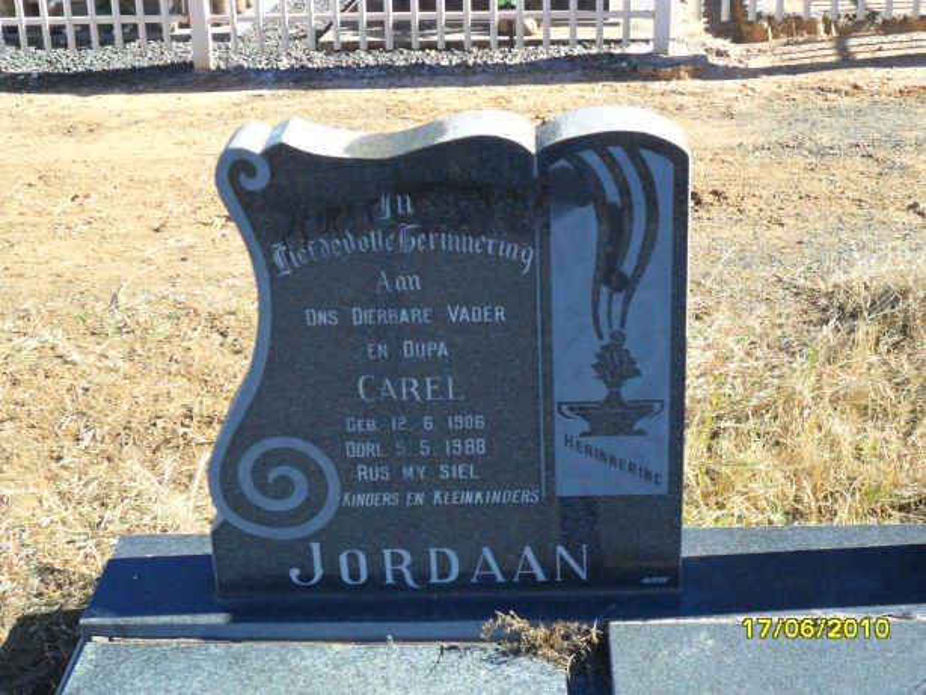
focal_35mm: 52
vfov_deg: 28.1
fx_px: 1392
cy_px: 348
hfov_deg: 36.8
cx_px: 463
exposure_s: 1/125
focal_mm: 9.3
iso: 100
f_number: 5
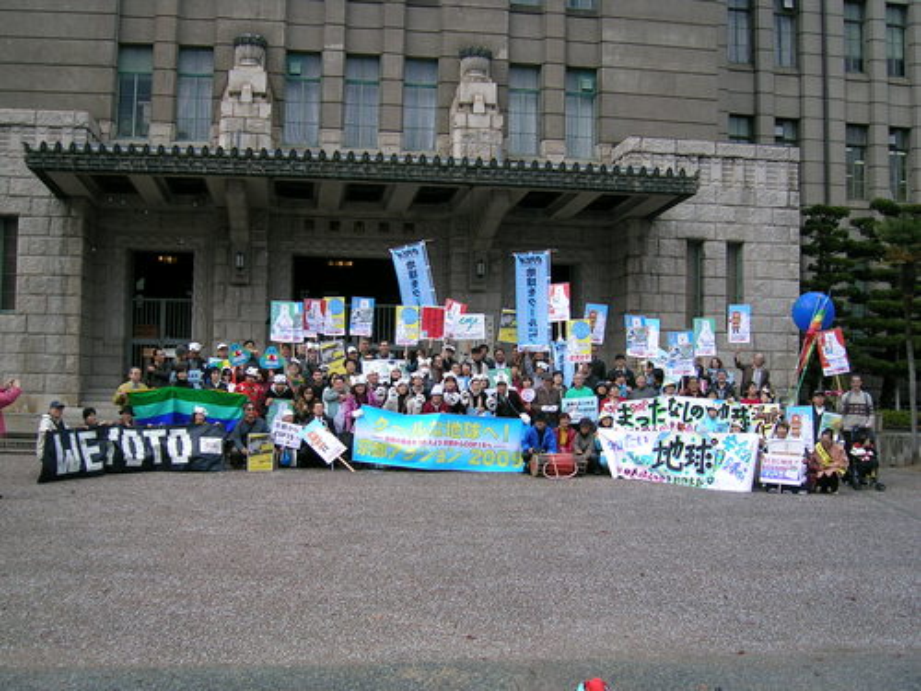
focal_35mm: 44
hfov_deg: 42.9
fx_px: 1171
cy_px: 346
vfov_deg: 32.9
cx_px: 460
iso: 50
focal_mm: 6.7
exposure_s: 1/61.2
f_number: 3
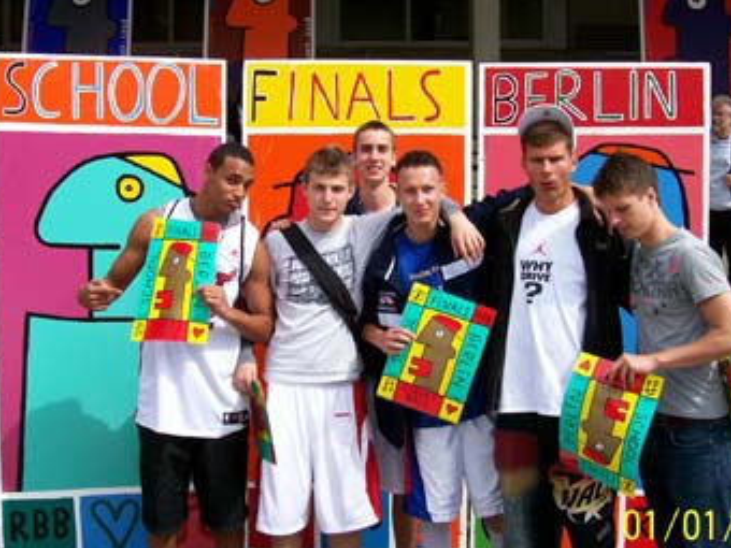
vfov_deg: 32.2
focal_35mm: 45
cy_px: 258
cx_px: 385
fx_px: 950
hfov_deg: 42.1
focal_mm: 5.6
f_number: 5.1
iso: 80
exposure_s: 1/420
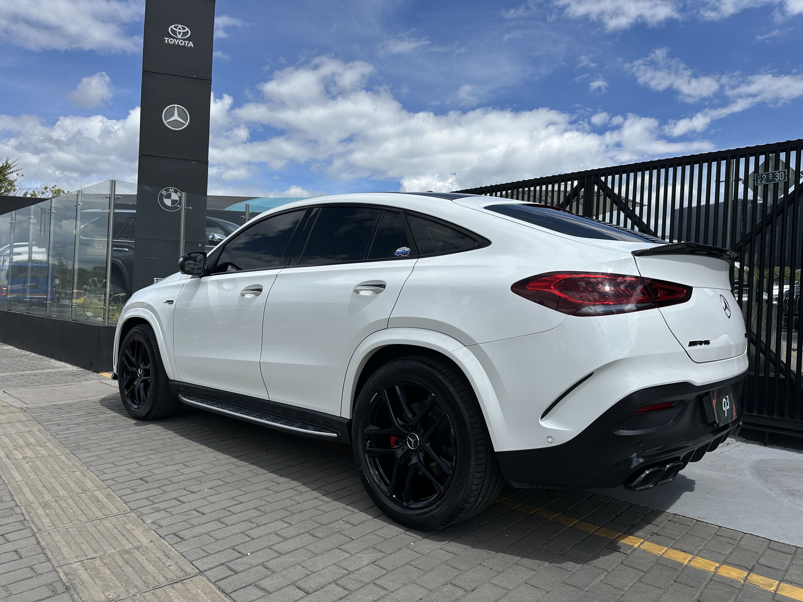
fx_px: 557
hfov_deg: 71.6
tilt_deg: -0.2
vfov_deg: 56.8
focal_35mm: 24
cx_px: 402
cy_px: 301
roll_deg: -2.9
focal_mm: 6.86
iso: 80
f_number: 1.78
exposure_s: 1/10753
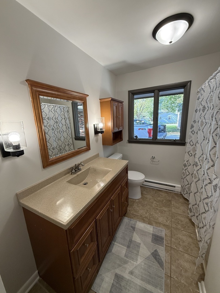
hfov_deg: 85.7
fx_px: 119
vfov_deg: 102.1
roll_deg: +1.9
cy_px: 146
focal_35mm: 14
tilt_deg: -10.8
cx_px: 110
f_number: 2.2
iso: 200
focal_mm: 2.22
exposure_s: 1/120
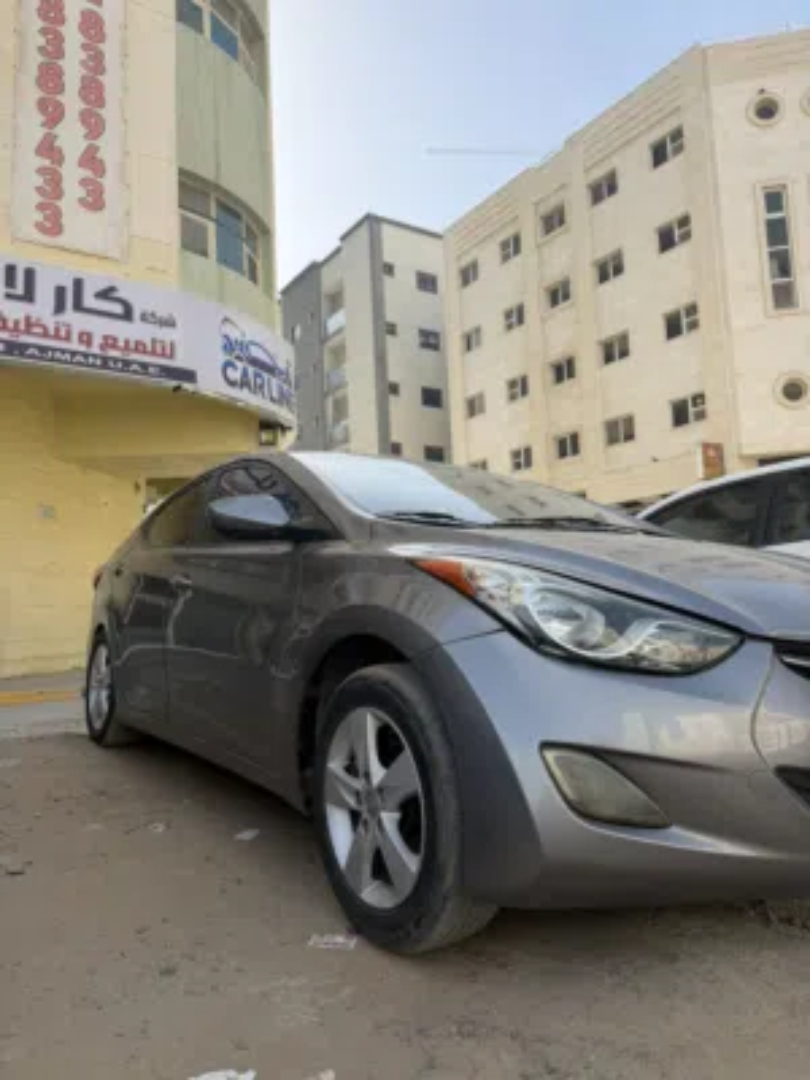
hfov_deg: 56.8
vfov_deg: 71.6
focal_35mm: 24
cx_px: 405
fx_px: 749
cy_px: 540
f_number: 1.78
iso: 100
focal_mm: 6.76
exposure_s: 1/3145
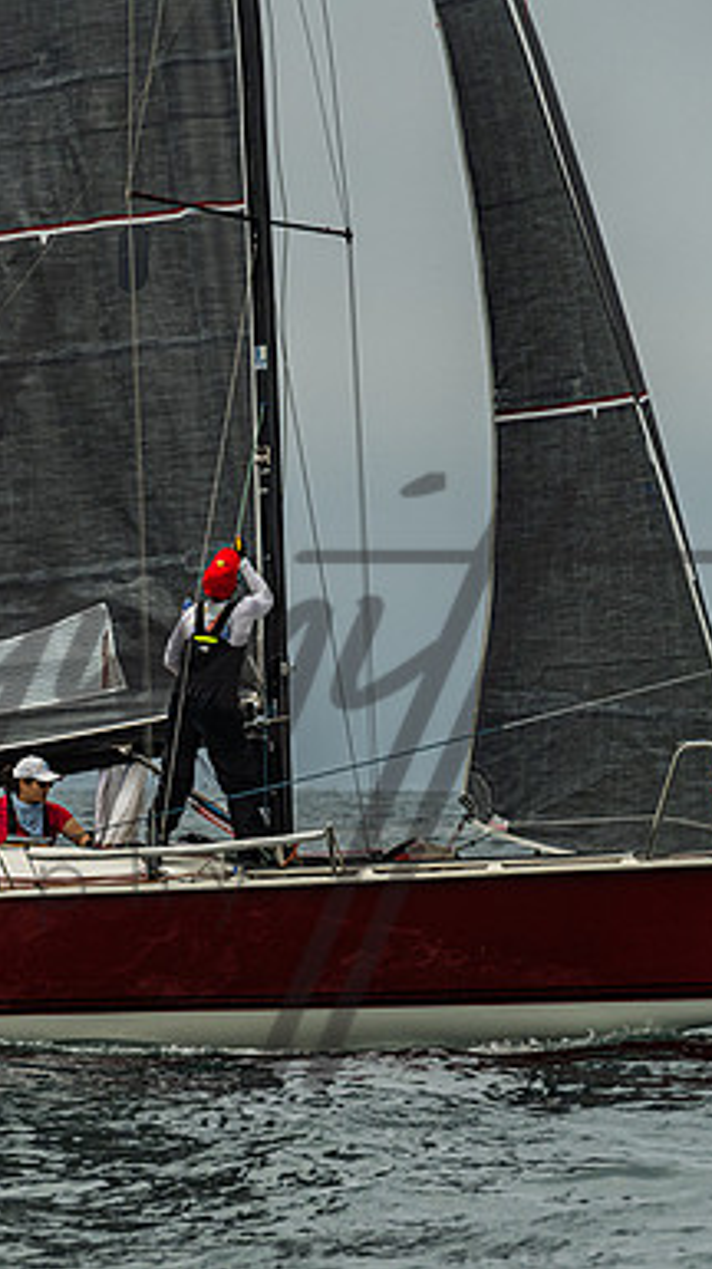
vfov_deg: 7.0
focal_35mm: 310
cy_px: 745
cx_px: 14
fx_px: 10425
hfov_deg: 3.9
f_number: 6.3
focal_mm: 165
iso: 400
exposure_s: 1/2000
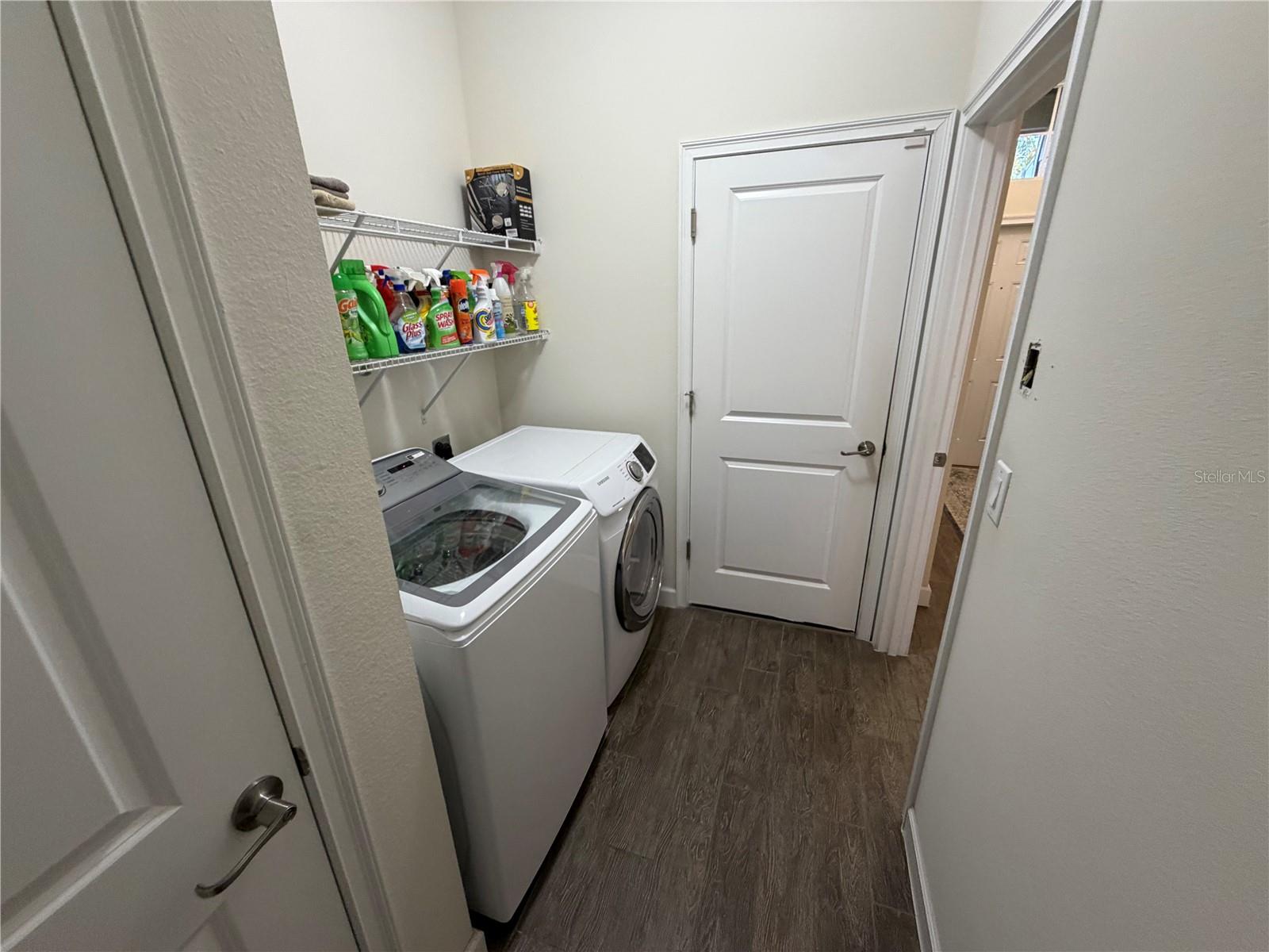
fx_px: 513
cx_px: 634
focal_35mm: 14
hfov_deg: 102.1
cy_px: 476
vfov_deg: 85.7
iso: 250
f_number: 2.2
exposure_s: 1/60
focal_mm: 2.22
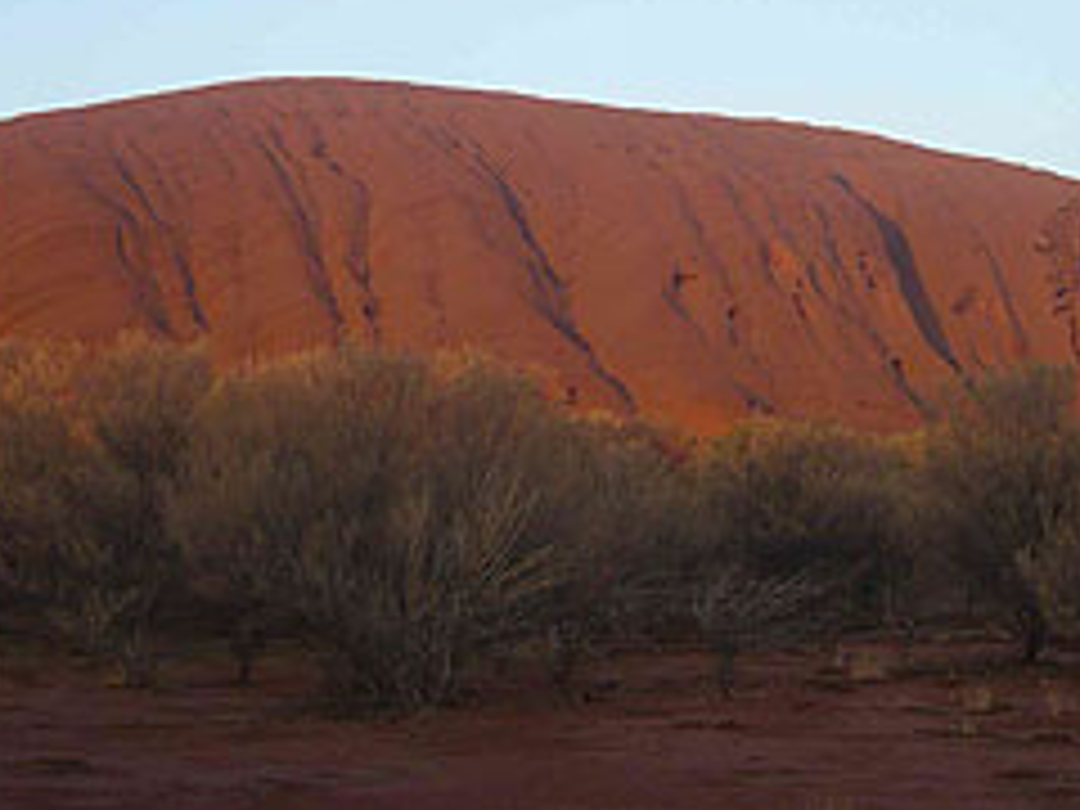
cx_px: 522
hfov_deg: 26.0
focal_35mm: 75
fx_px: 2340
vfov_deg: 19.5
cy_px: 189
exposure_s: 1/160
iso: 100
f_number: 3
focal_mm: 6.6
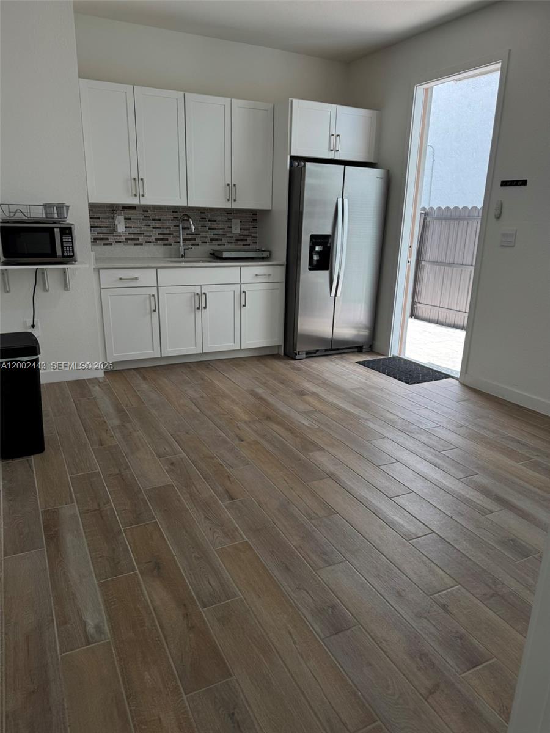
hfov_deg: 56.8
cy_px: 366
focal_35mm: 24
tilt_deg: -16.5
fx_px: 508
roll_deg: -1.7
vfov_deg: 71.6
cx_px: 275
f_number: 1.78
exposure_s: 1/178
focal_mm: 6.76
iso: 64
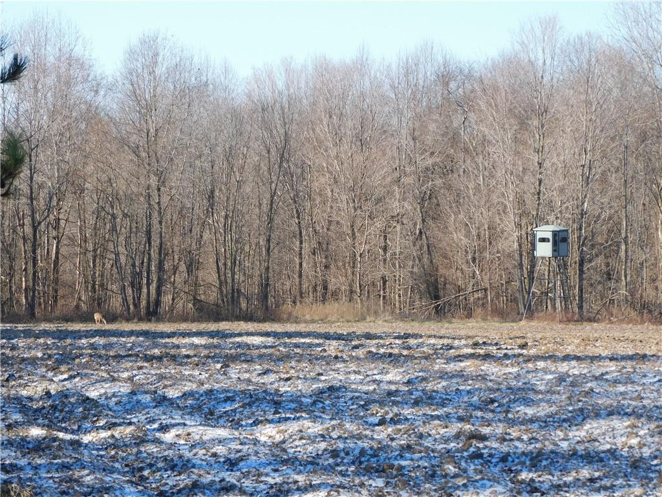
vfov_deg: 8.2
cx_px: 331
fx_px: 3442
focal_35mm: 180
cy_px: 248
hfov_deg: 11.0
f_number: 5.3
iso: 125
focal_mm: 32.2
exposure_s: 1/250
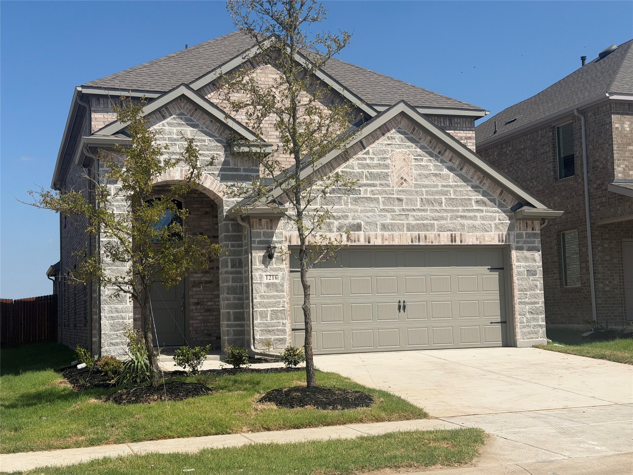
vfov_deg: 30.3
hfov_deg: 39.7
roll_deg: +1.9
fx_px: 878
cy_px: 238
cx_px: 316
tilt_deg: +5.2
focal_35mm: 48
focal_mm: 6.76
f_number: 1.78
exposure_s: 1/7143
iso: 64
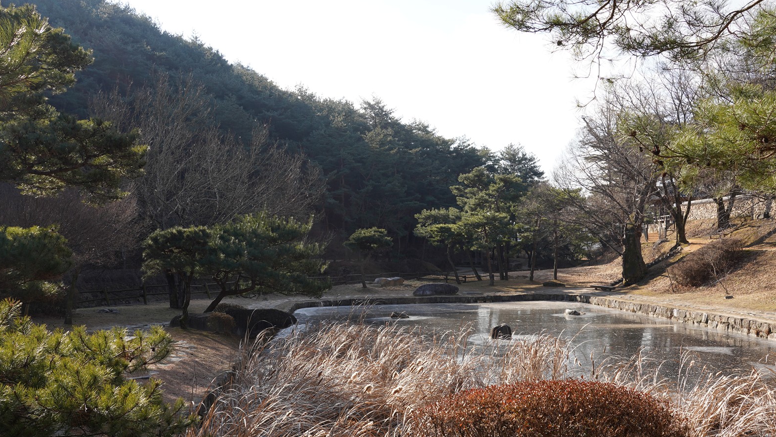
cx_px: 443
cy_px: 287
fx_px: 823
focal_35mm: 40
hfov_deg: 50.3
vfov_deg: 29.5
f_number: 10
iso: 160
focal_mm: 30
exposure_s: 1/100
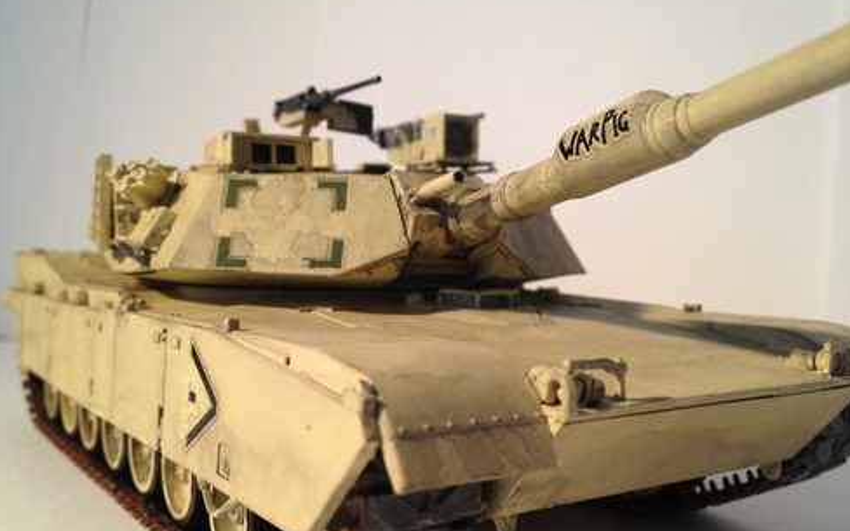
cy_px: 306
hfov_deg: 51.5
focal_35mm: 38
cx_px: 428
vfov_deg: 33.5
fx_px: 880
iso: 125
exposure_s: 1/20
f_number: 2.4
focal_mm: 4.28
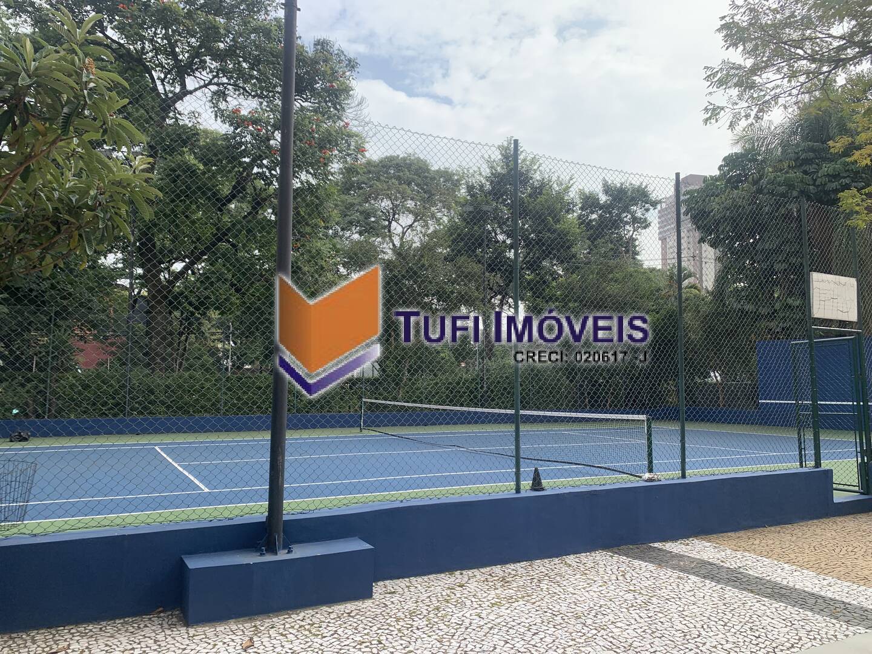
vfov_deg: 53.1
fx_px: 655
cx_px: 436
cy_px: 327
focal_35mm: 26
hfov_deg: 67.3
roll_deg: +0.2
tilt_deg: +6.5
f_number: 1.8
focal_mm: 4.25
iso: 25
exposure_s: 1/954
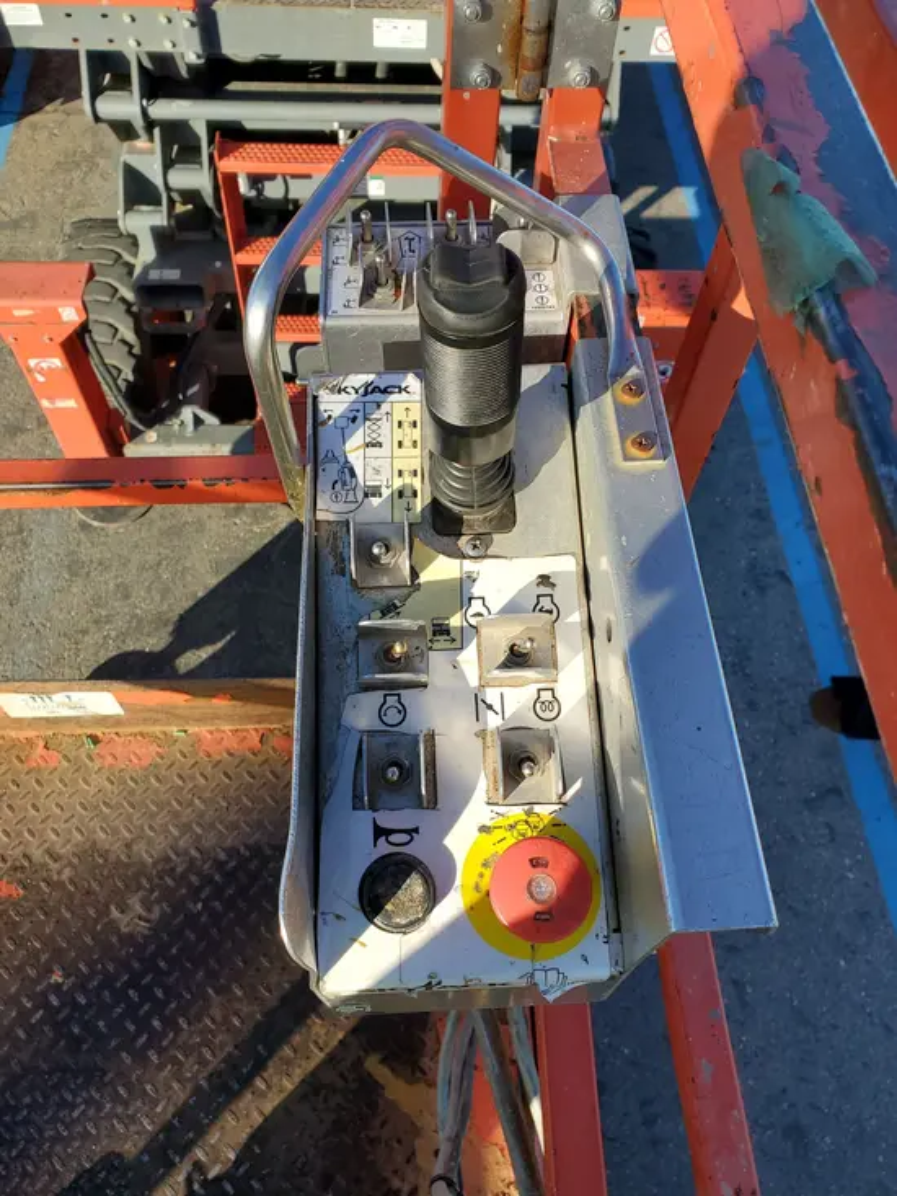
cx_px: 448
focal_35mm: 26
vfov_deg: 67.3
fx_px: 898
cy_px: 598
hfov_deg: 53.1
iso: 50
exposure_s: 1/770
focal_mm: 4.3
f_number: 2.4
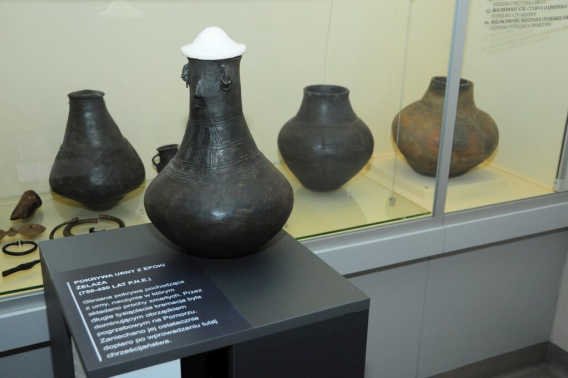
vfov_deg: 33.0
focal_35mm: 40
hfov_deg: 48.0
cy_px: 189
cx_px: 284
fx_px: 638
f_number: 4
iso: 800
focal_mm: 27
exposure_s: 1/125
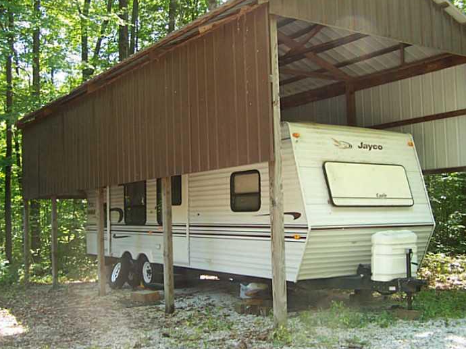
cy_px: 174
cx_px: 230
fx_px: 592
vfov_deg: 32.9
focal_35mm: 44
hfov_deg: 43.0
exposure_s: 1/60
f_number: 2.8
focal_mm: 6.3
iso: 140
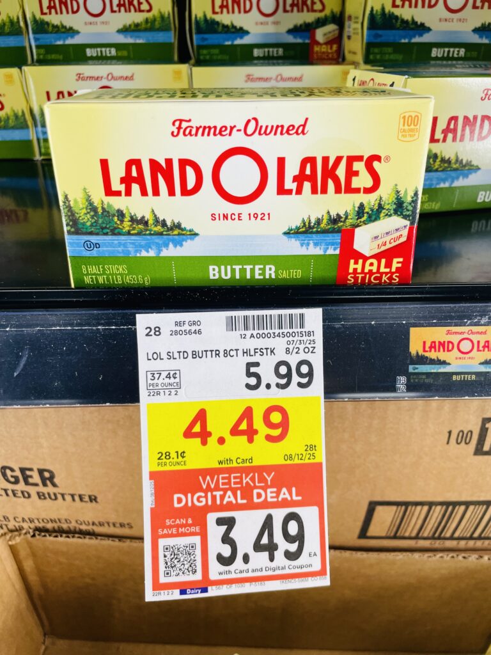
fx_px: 492
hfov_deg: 53.1
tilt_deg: -28.9
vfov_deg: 67.3
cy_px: 328
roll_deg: +1.7
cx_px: 246
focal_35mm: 26
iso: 50
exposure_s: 1/121
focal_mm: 4.2
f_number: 1.6
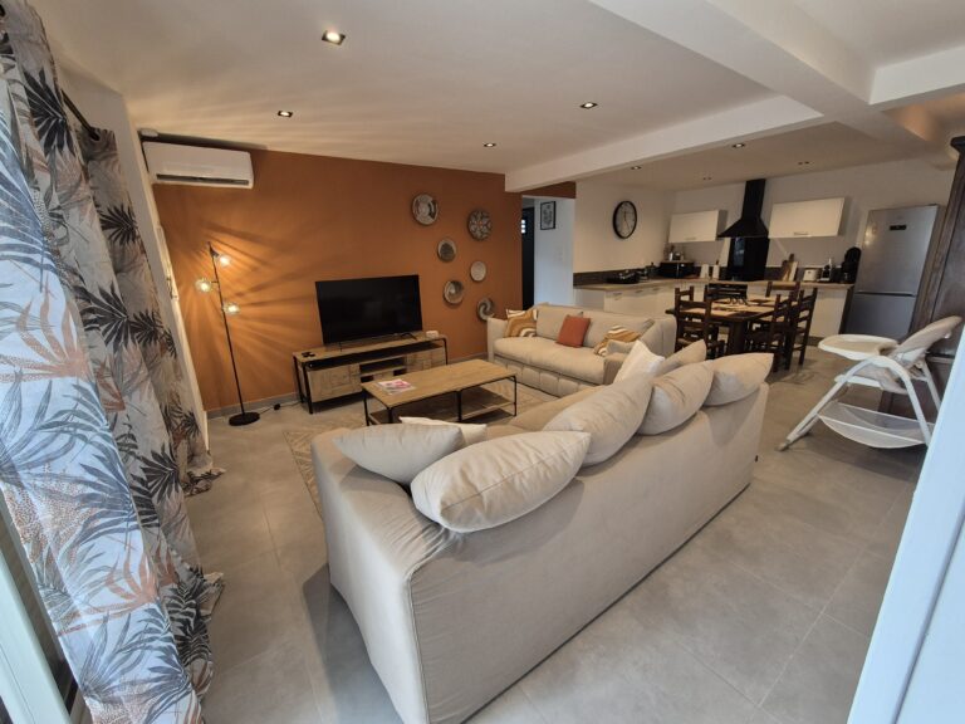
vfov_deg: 89.9
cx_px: 482
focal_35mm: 13
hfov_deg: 106.2
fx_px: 362
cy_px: 362
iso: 250
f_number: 2.2
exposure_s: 1/50
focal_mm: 2.2
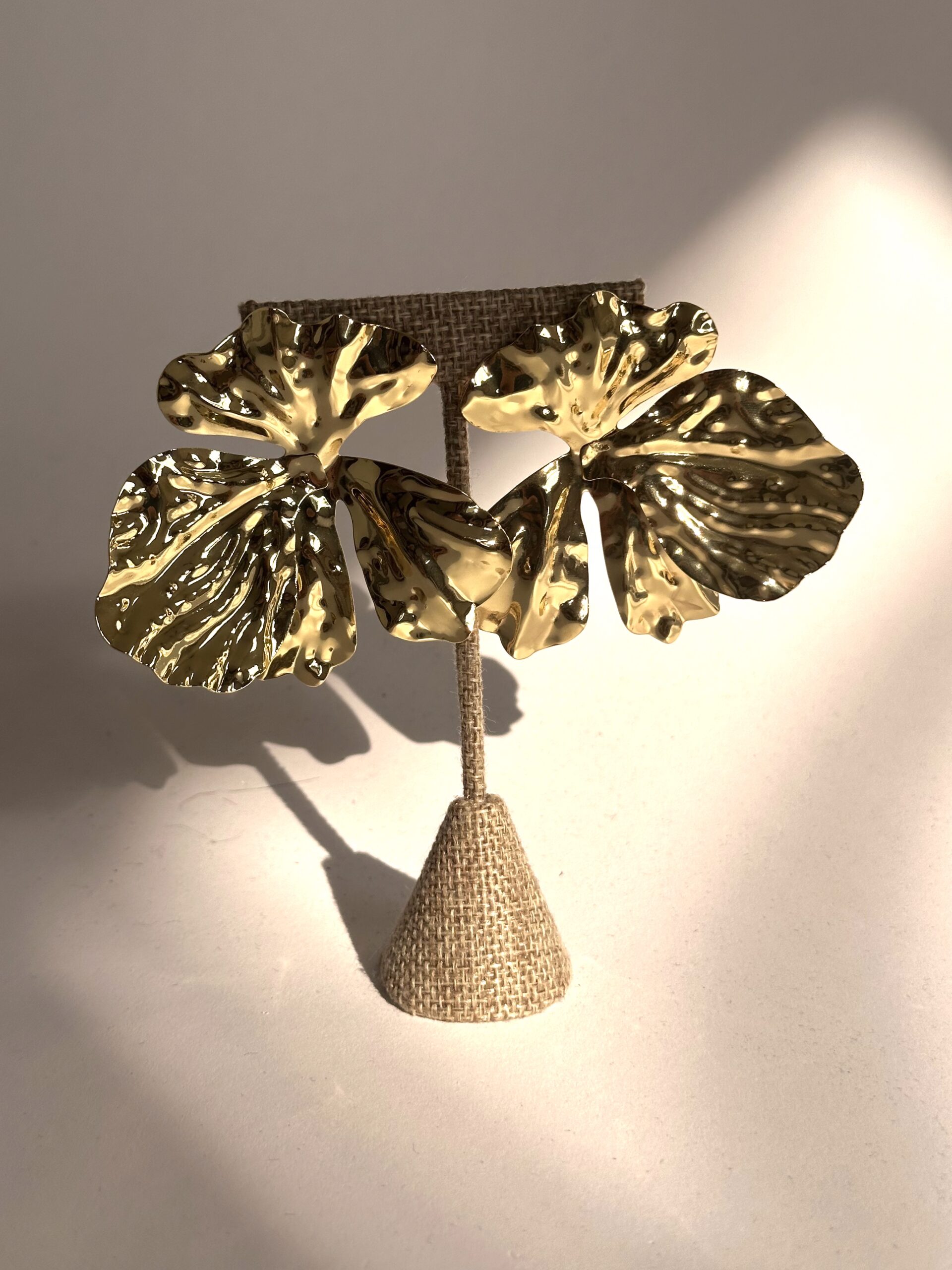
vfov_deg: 39.7
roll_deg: -2.5
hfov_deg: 30.3
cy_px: 635
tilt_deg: -15.2
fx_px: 1760
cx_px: 476
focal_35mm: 48
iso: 64
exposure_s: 1/2070
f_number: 1.78
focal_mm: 6.86
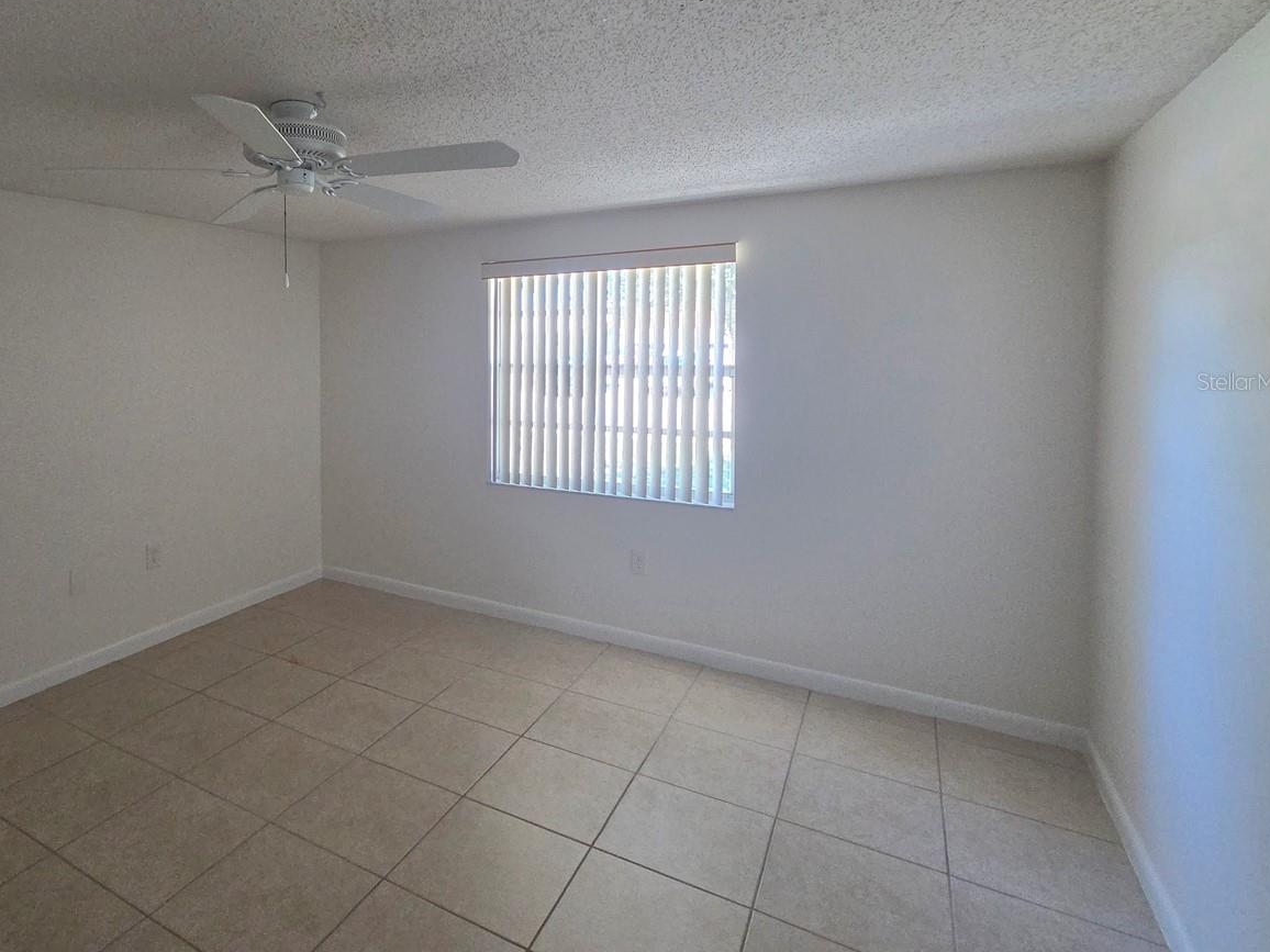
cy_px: 381
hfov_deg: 84.7
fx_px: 660
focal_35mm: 18
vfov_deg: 70.9
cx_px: 422
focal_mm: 2.2
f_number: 2.2
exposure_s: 1/240
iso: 800
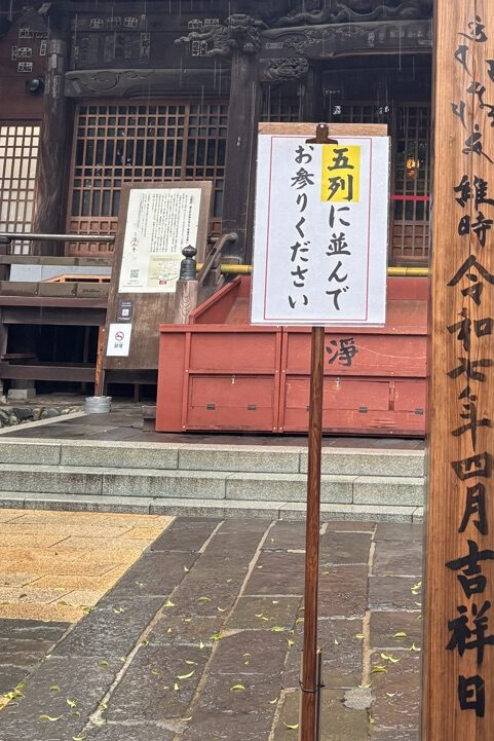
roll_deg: -1.3
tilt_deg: +9.1
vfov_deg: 31.8
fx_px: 1234
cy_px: 73
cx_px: 444
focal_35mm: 60
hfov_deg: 22.1
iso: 125
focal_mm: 5.96
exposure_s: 1/94
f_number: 1.6
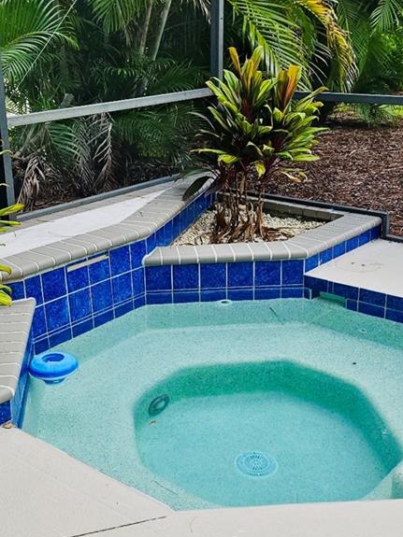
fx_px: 745
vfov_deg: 39.7
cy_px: 271
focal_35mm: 48
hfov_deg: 30.2
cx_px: 159
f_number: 1.8
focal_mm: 5.4
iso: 50
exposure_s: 1/227
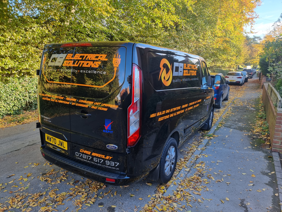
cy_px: 106
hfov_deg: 71.6
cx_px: 141
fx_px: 196
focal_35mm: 24
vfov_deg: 56.8
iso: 50
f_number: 1.8
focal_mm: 6.7
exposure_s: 1/100
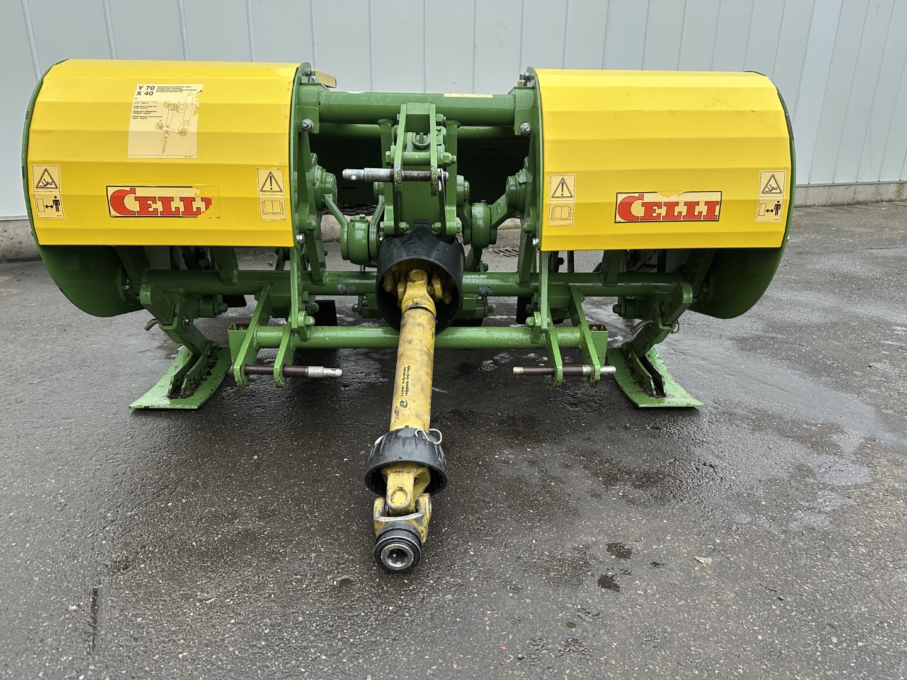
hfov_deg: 71.6
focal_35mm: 24
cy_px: 340
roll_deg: -1.0
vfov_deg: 56.8
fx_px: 629
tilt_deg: -19.1
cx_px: 454
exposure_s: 1/70
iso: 250
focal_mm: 6.86
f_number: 1.78
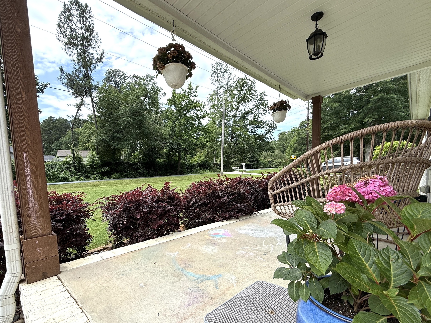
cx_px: 199
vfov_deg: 74.0
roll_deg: +1.7
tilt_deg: -5.3
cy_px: 192
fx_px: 212
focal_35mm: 17
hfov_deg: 90.9
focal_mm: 2.22
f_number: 2.2
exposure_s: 1/1033
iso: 64
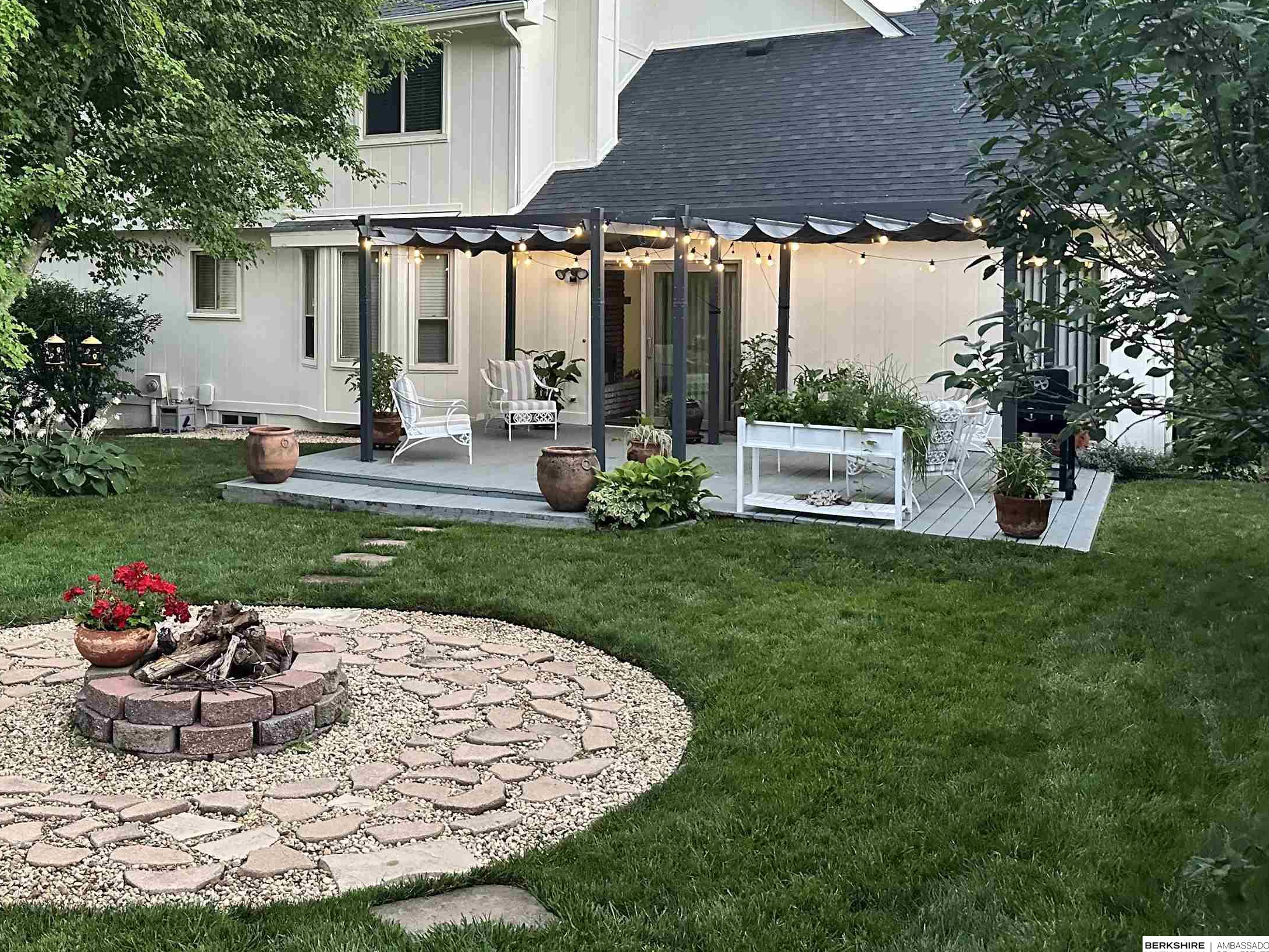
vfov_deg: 41.1
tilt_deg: -1.0
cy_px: 297
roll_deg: -0.4
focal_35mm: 34
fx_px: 1246
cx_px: 378
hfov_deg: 52.4
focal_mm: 6.86
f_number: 1.78
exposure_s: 1/60
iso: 640
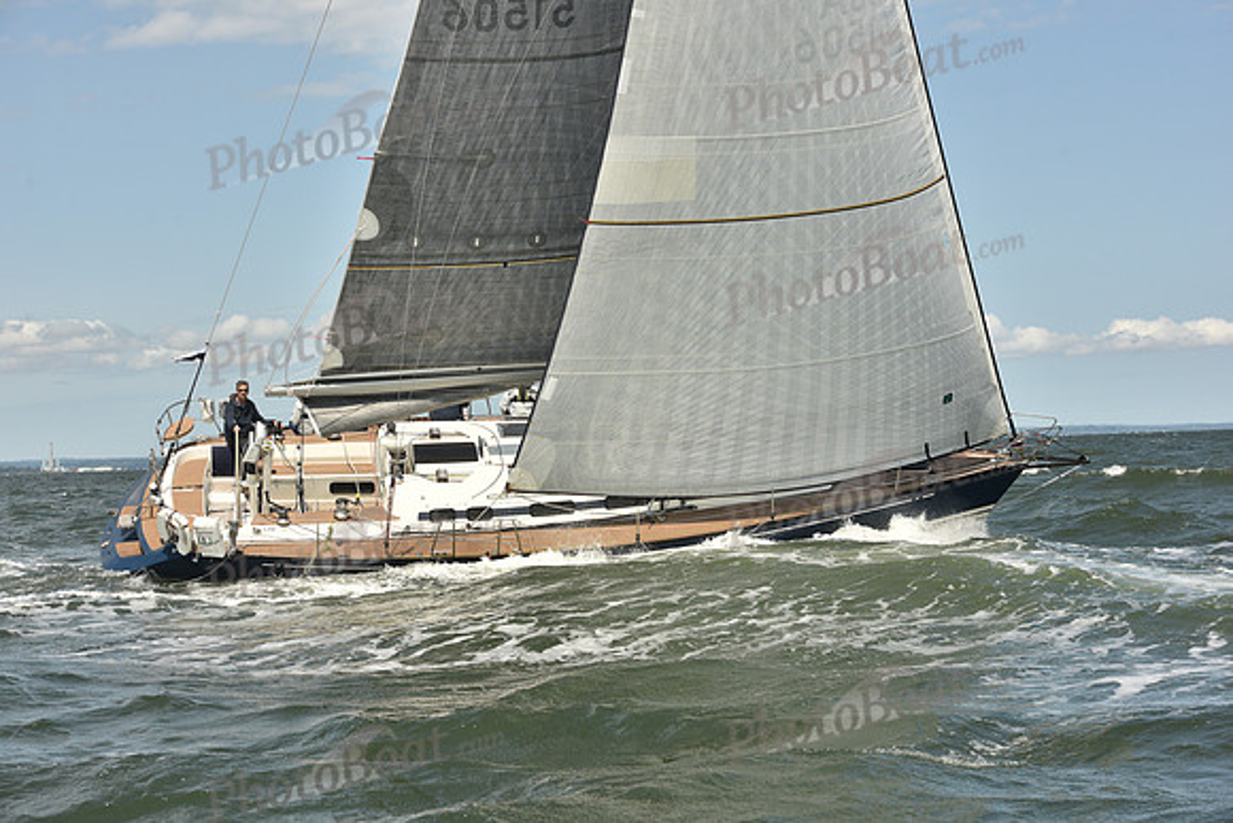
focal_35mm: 70
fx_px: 2398
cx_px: 616
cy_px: 412
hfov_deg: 28.8
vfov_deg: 19.5
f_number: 9
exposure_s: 1/800
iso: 250
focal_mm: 70
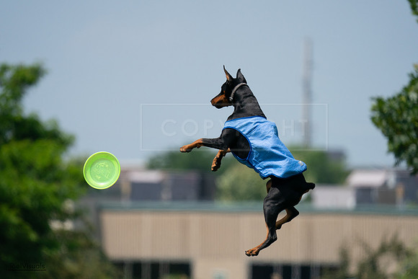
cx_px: 209
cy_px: 140
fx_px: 6631
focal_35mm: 571
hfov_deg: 3.6
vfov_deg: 2.4
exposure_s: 1/4000
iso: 1000
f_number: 6.3
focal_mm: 571
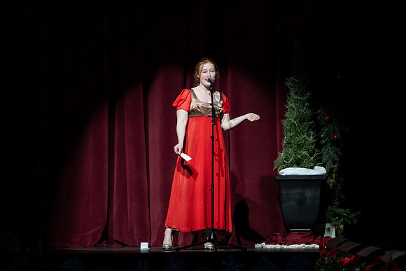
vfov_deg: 6.1
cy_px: 123
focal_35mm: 227
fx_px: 2556
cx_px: 181
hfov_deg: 9.1
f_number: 3.5
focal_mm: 180
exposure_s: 1/400
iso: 800
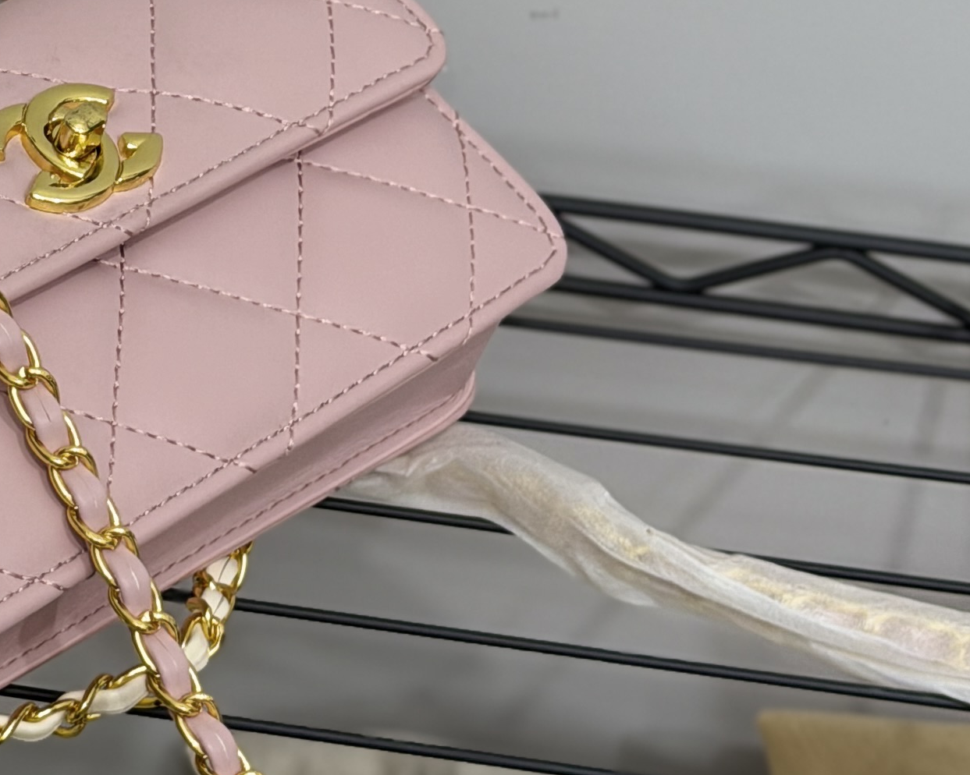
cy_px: -77
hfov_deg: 12.4
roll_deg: -2.2
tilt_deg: -32.7
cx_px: -130
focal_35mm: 152
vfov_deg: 10.0
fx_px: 4363
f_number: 1.78
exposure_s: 1/100
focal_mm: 6.76
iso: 80
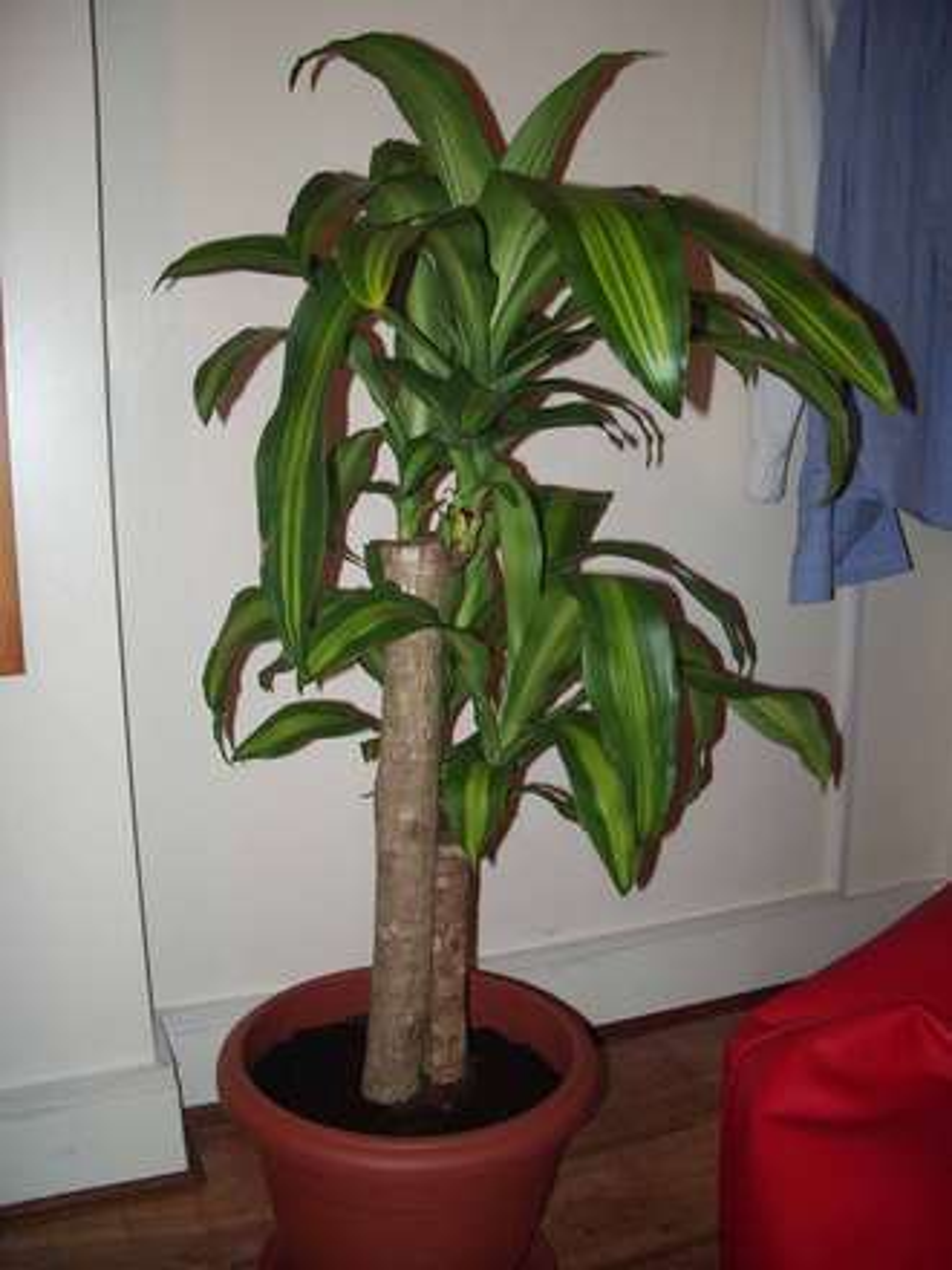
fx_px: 1283
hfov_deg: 40.7
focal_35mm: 35
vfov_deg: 52.6
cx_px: 476
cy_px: 635
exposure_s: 1/40
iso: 100
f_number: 2.6
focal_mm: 5.8
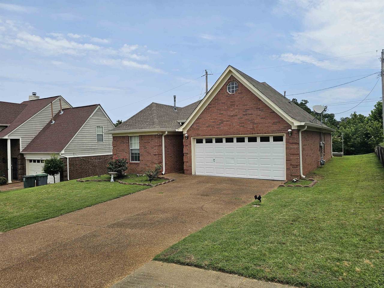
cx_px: 192
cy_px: 144
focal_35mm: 23
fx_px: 255
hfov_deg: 73.9
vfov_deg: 58.9
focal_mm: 6.3
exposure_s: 1/1387
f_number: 1.7
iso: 10
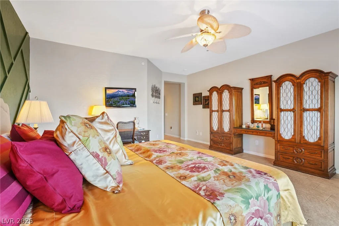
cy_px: 113
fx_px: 151
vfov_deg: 73.8
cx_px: 170
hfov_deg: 96.7
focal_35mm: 16
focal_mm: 16
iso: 320
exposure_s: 1/1.25
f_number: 9
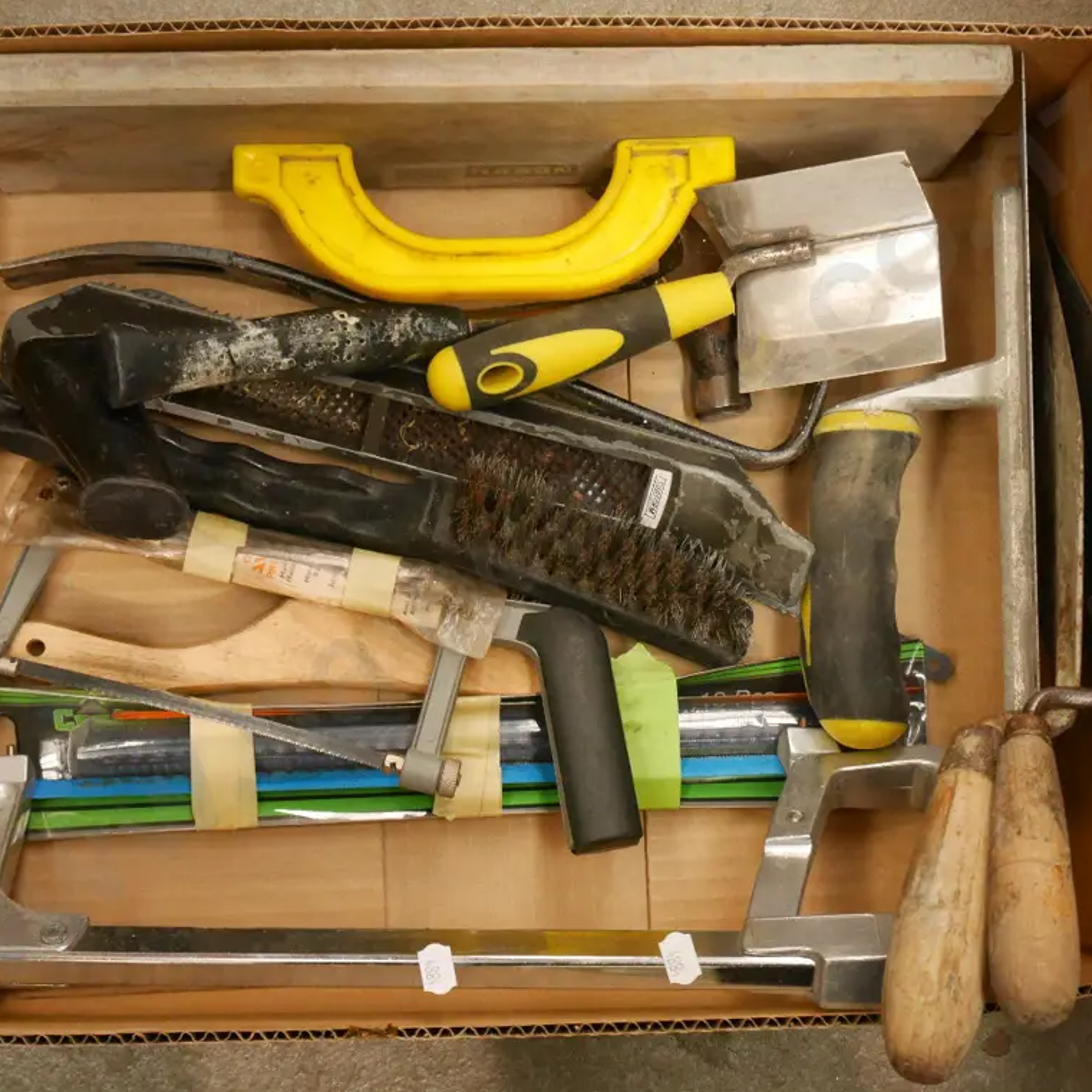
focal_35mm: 69
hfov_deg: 25.0
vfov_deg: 25.0
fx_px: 2463
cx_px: 519
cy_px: 549
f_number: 5.5
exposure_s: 1/30
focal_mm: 29
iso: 3200
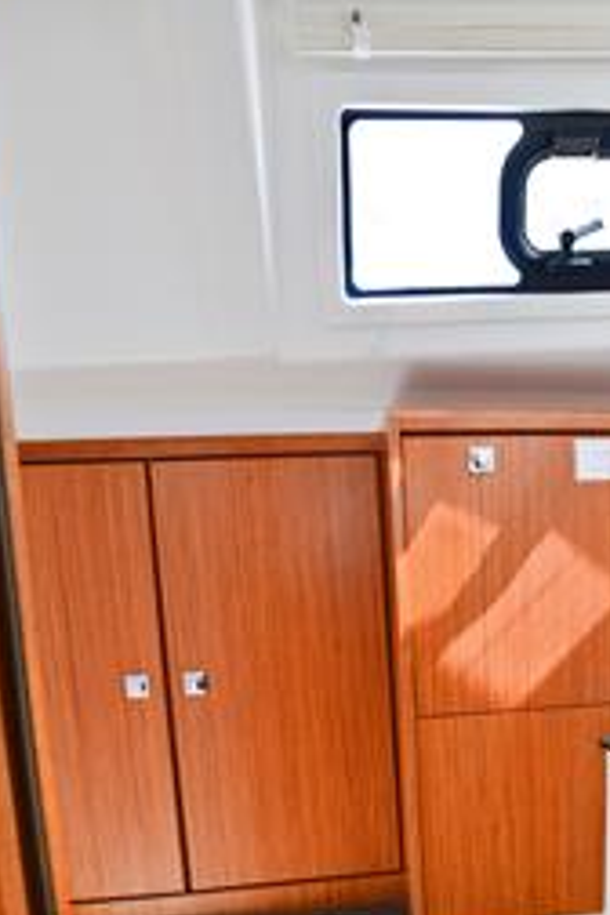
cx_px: 448
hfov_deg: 46.4
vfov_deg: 63.3
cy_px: 690
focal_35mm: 27
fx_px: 686
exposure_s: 1/100
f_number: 5
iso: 800
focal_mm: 17
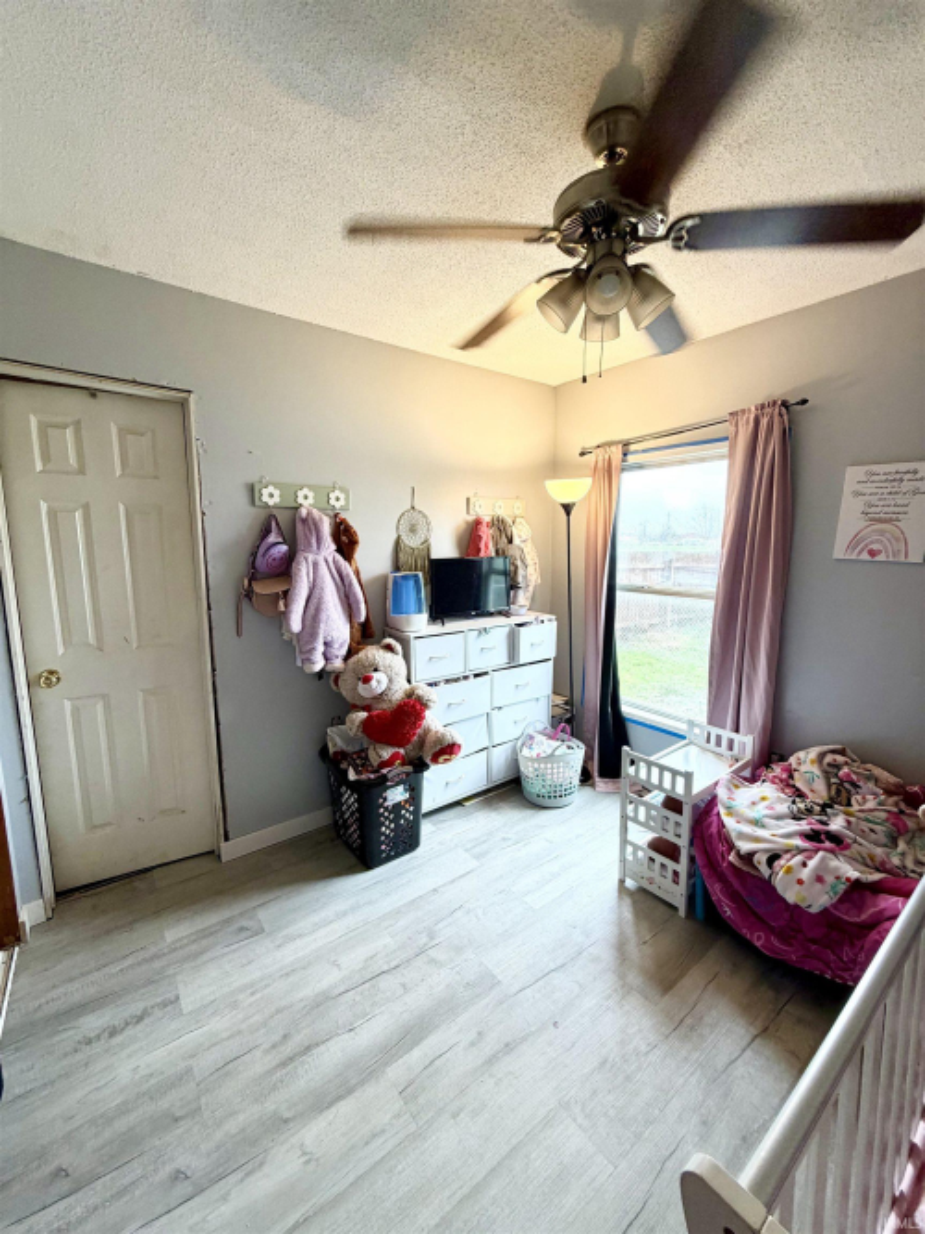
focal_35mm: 14
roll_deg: -0.3
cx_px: 462
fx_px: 499
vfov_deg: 102.1
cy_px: 617
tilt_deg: -8.1
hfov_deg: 85.7
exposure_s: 1/60
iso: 200
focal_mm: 2.22
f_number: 2.2
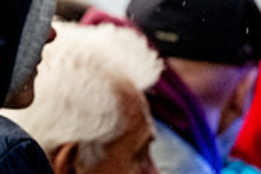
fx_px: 5763
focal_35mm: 795
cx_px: -230
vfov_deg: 1.7
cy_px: 91
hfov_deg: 2.6
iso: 6400
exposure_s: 1/640
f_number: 5.6
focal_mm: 200
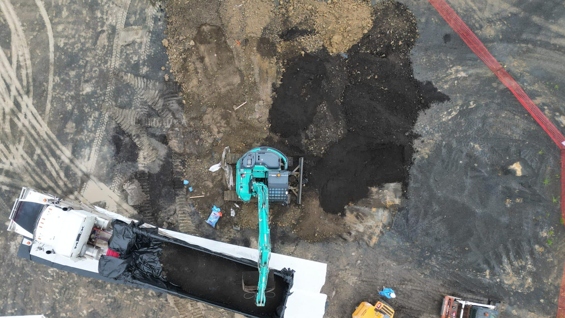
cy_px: 213
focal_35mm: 33
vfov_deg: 35.3
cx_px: 223
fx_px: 494
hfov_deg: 58.9
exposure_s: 1/350
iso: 150
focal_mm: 6.72
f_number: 1.7
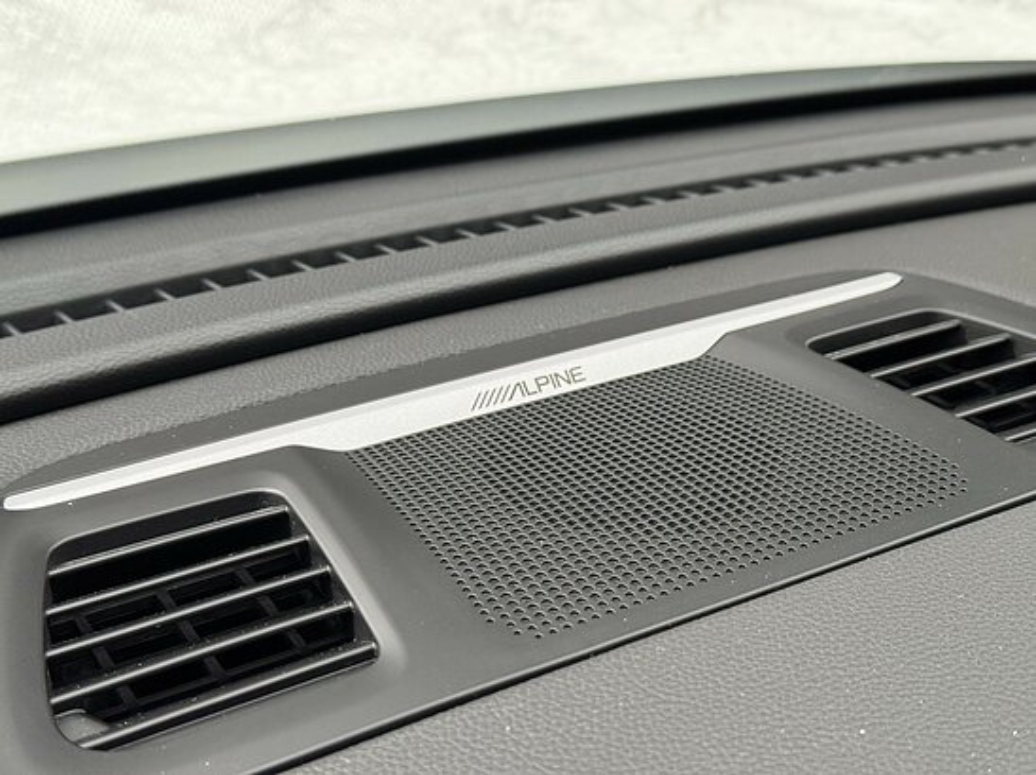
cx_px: 518
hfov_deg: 39.7
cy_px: 388
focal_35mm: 48
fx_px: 1435
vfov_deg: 30.2
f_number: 1.78
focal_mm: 6.76
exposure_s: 1/52
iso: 250
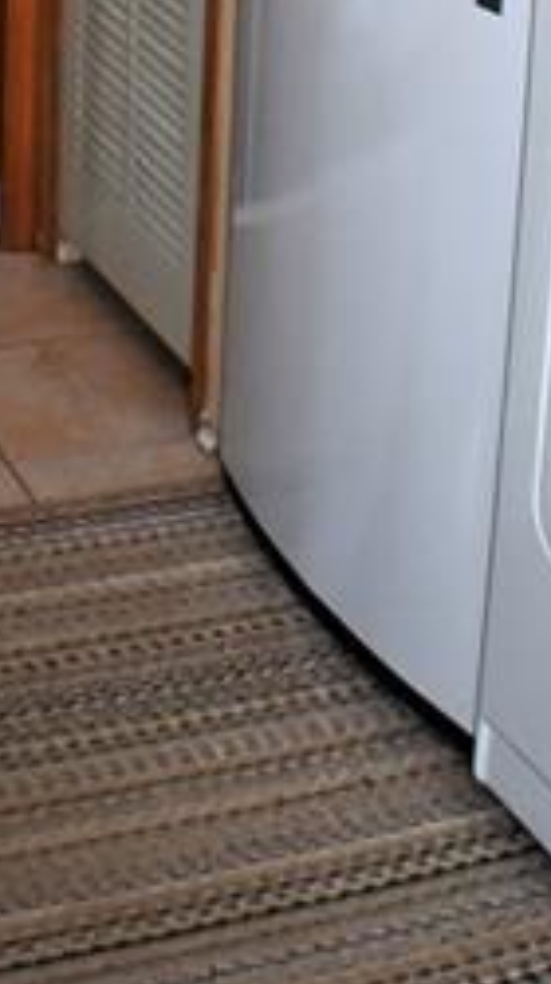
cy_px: -421
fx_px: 3023
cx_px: 94
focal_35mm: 116
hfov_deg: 10.4
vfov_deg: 17.0
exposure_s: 1/160
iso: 800
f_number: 4
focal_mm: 24
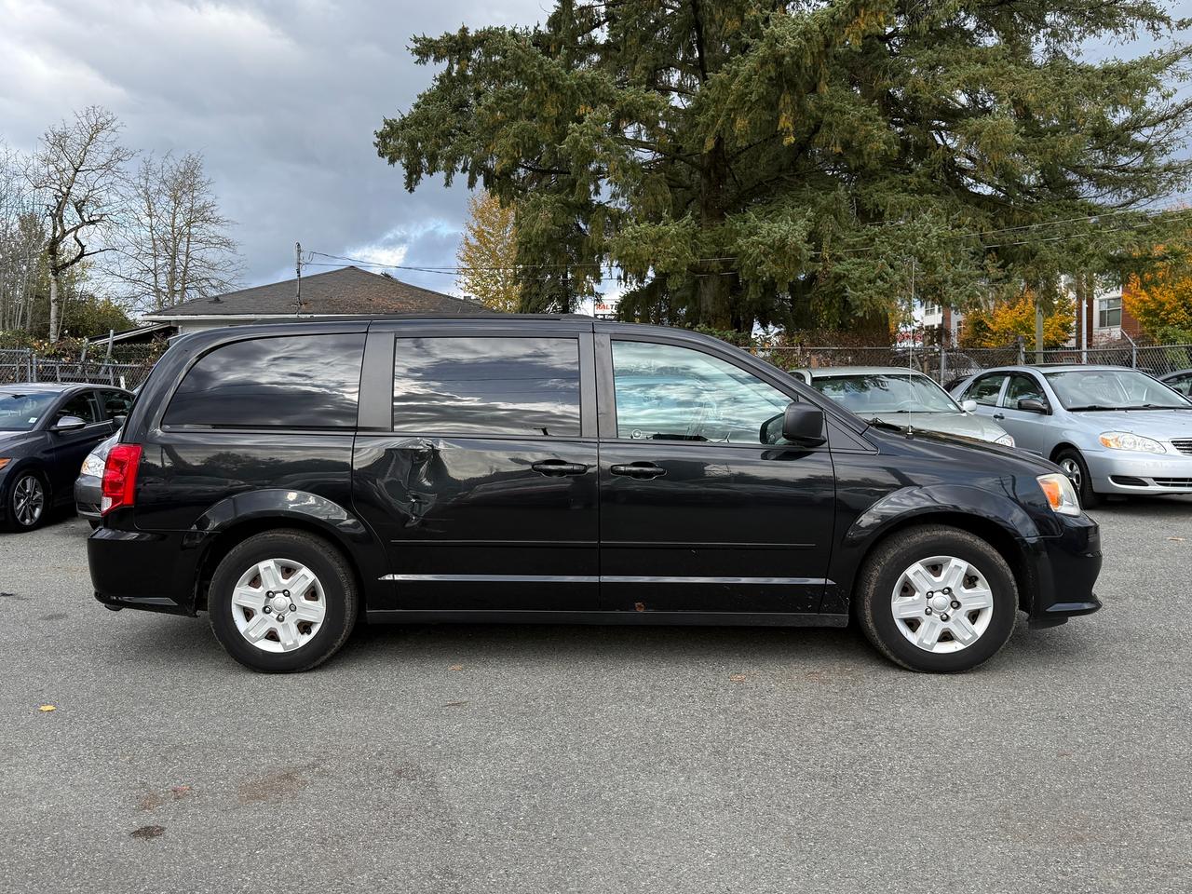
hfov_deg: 71.6
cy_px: 447
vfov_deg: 56.8
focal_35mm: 24
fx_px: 826
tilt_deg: -1.9
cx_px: 596
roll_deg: +0.0
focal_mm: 6.76
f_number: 1.78
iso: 100
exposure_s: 1/1901
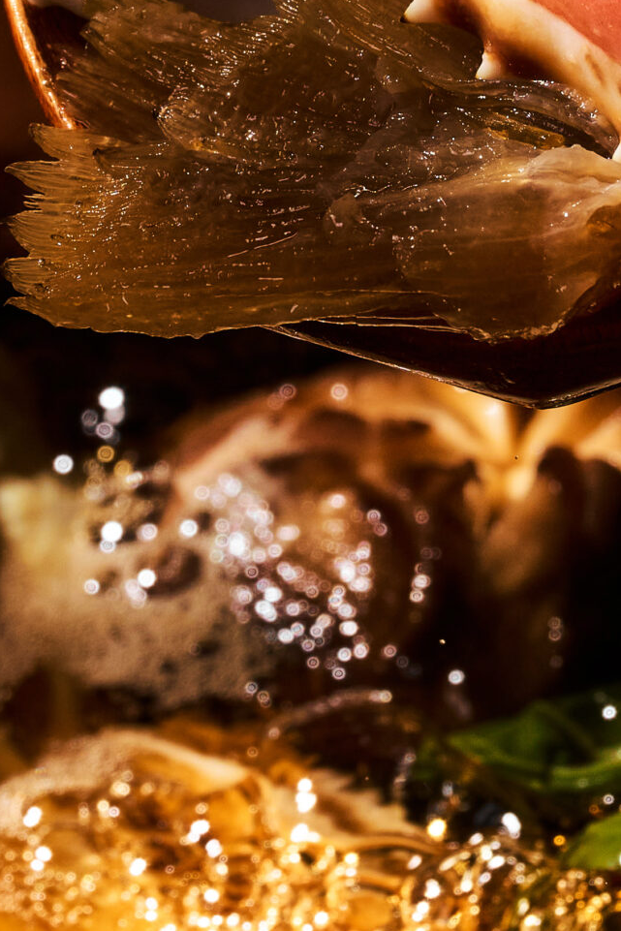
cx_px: 506
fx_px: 20665
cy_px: 167
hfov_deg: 1.7
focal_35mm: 799
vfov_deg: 2.6
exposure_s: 1/125
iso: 400
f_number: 11
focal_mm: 200
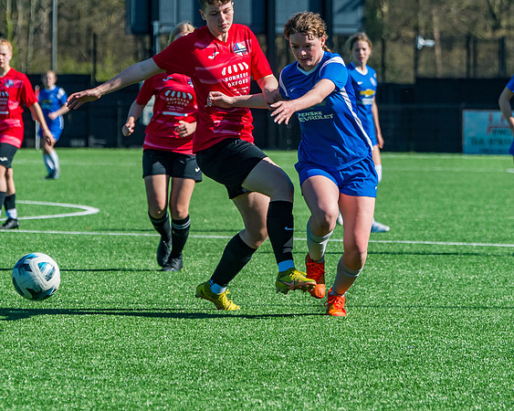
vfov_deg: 5.6
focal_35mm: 278
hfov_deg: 7.0
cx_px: 308
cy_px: 206
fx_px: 4230
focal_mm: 165
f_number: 5.6
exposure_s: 1/1600
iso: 400
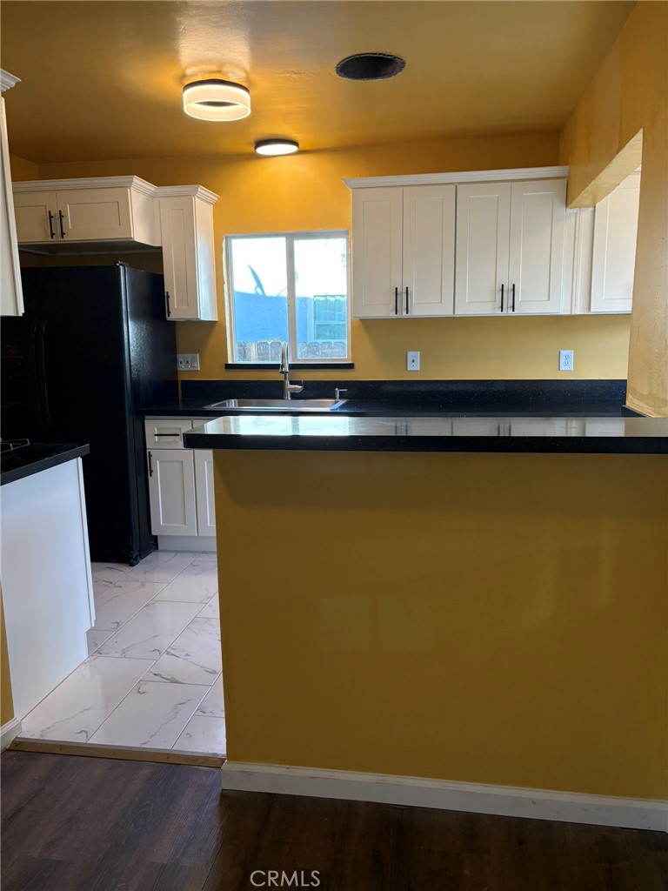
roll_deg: +0.8
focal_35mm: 26
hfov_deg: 53.1
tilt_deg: -9.2
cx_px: 334
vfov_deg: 67.3
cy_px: 446
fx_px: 669
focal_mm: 5.96
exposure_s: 1/120
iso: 160
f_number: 1.6
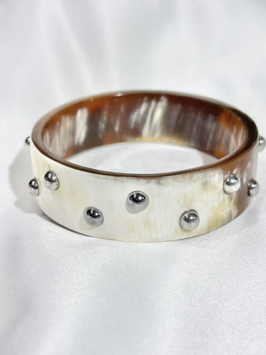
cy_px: 178
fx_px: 533
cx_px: 133
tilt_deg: -30.0
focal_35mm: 52
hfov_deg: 28.0
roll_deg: +5.1
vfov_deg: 36.8
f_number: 1.6
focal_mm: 5.96
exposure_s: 1/250
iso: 32
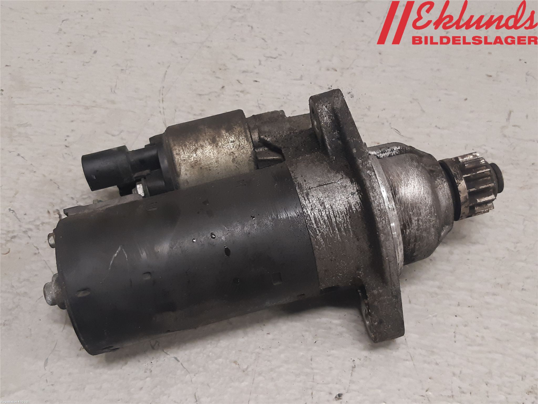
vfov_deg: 53.1
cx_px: 269
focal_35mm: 26
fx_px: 404
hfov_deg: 67.3
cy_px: 202
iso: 160
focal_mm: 3.93
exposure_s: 1/50
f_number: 1.7
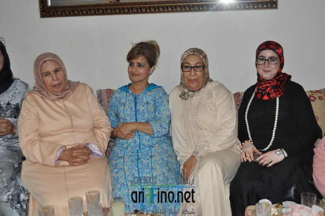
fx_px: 433
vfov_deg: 28.0
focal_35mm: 48
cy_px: 108
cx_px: 162
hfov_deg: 41.2
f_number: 4.5
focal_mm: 32
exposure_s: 1/60
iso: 800
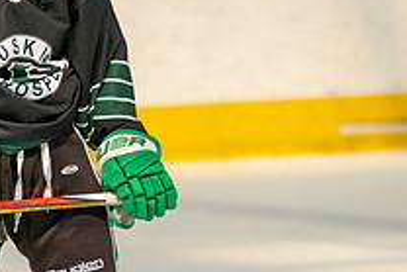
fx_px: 11087
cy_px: 181
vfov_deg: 1.4
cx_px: 63
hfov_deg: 2.1
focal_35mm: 980
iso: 1600
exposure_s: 1/4000
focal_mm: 300
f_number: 3.5
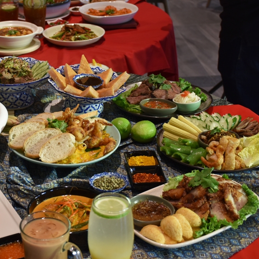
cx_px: 50
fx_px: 593
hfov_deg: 24.3
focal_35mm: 70
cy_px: 121
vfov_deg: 24.7
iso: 400
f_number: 4
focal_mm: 32
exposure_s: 1/60
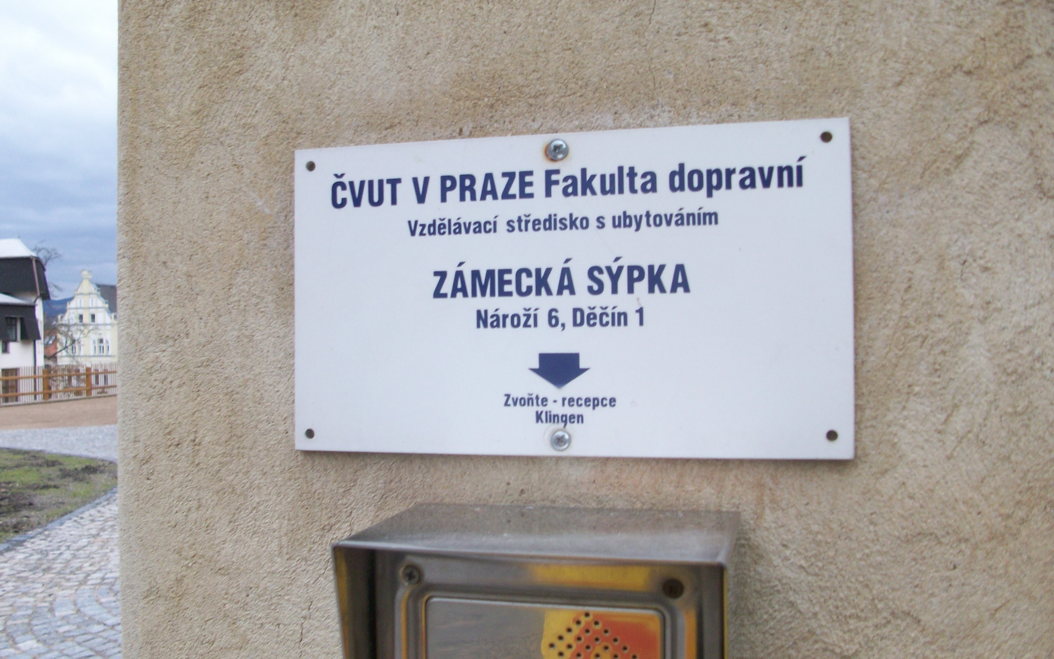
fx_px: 1063
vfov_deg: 34.4
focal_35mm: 37
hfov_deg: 52.7
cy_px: 282
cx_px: 518
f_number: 2.8
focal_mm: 5.7
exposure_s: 1/114
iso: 64
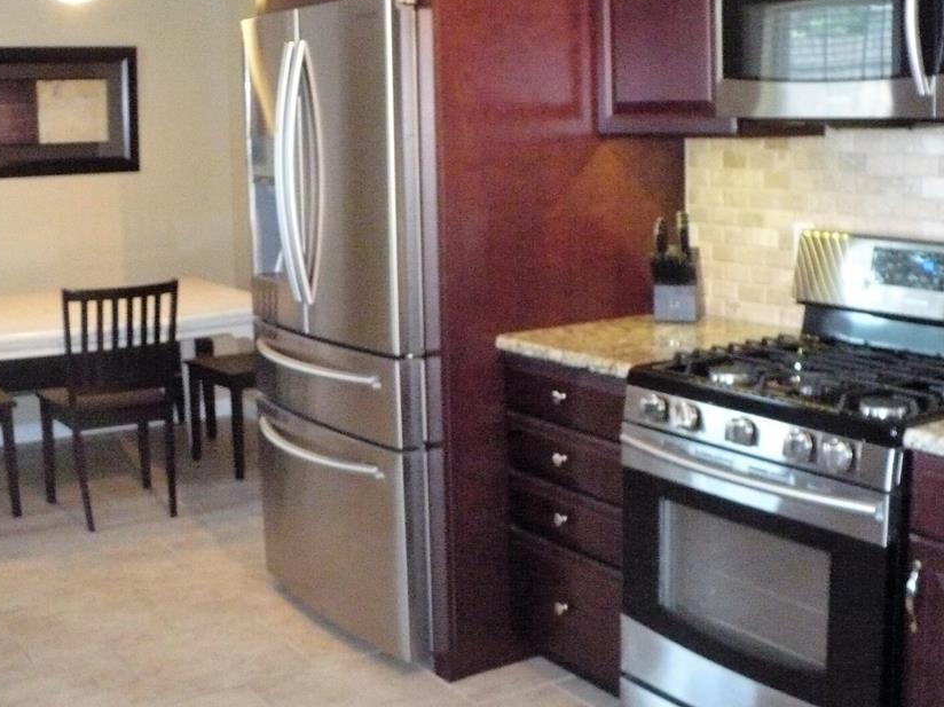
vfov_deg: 31.4
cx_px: 467
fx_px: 1254
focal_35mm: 46
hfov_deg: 41.3
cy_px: 303
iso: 800
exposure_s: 1/30
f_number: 2.8
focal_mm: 6.1
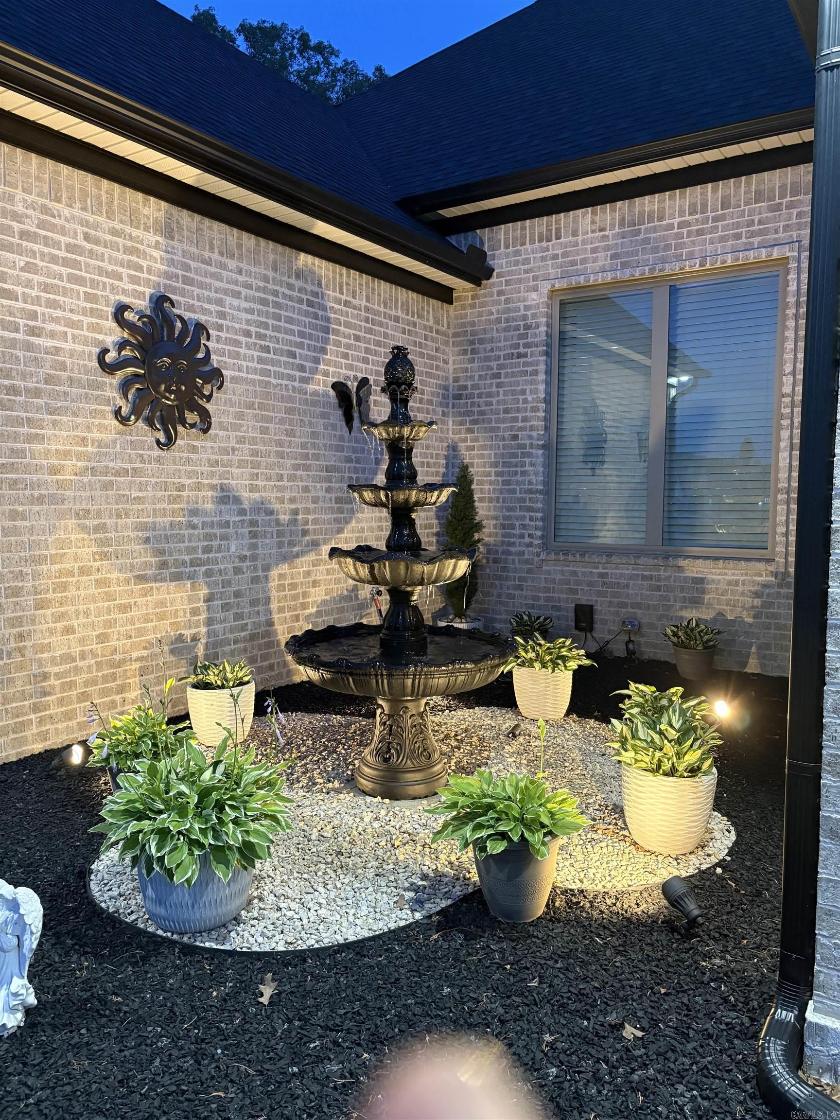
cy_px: 560
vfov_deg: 67.3
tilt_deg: -4.8
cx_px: 420
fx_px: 841
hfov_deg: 53.1
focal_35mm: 26
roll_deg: -0.6
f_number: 1.6
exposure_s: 1/30
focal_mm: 5.96
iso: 500
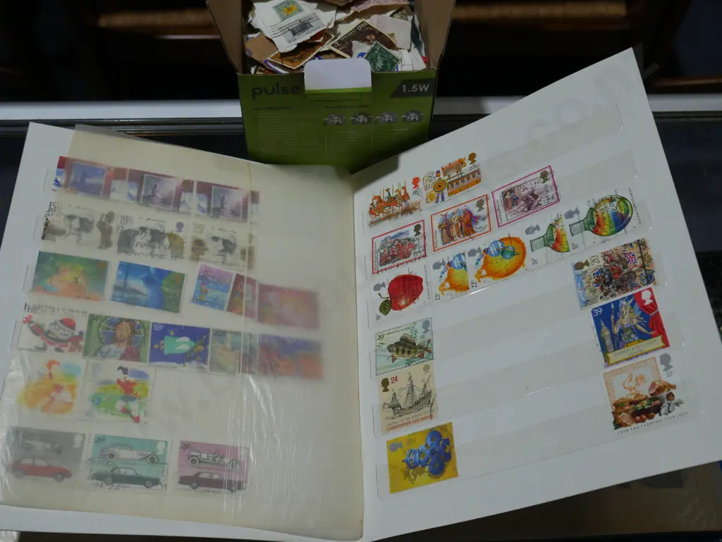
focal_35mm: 40
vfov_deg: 36.0
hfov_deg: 46.8
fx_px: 835
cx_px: 361
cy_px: 271
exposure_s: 1/100
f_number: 6.3
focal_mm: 20
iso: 200
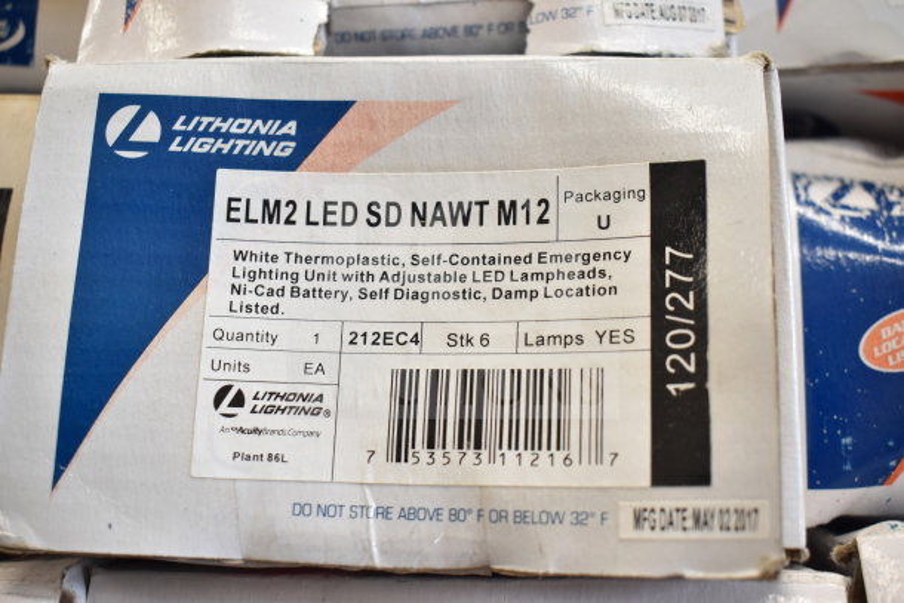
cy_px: 302
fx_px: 1055
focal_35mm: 42
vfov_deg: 31.9
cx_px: 452
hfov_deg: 46.4
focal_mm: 28
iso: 720
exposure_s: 1/50
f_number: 4.2
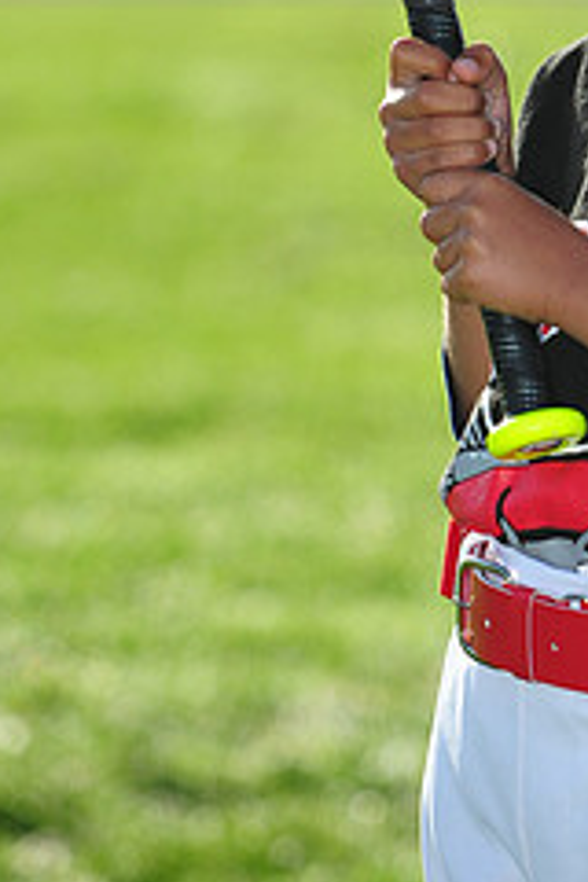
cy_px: -110
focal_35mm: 374
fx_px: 9162
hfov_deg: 3.7
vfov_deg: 5.5
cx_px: 544
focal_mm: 155
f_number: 5
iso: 400
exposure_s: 1/1600
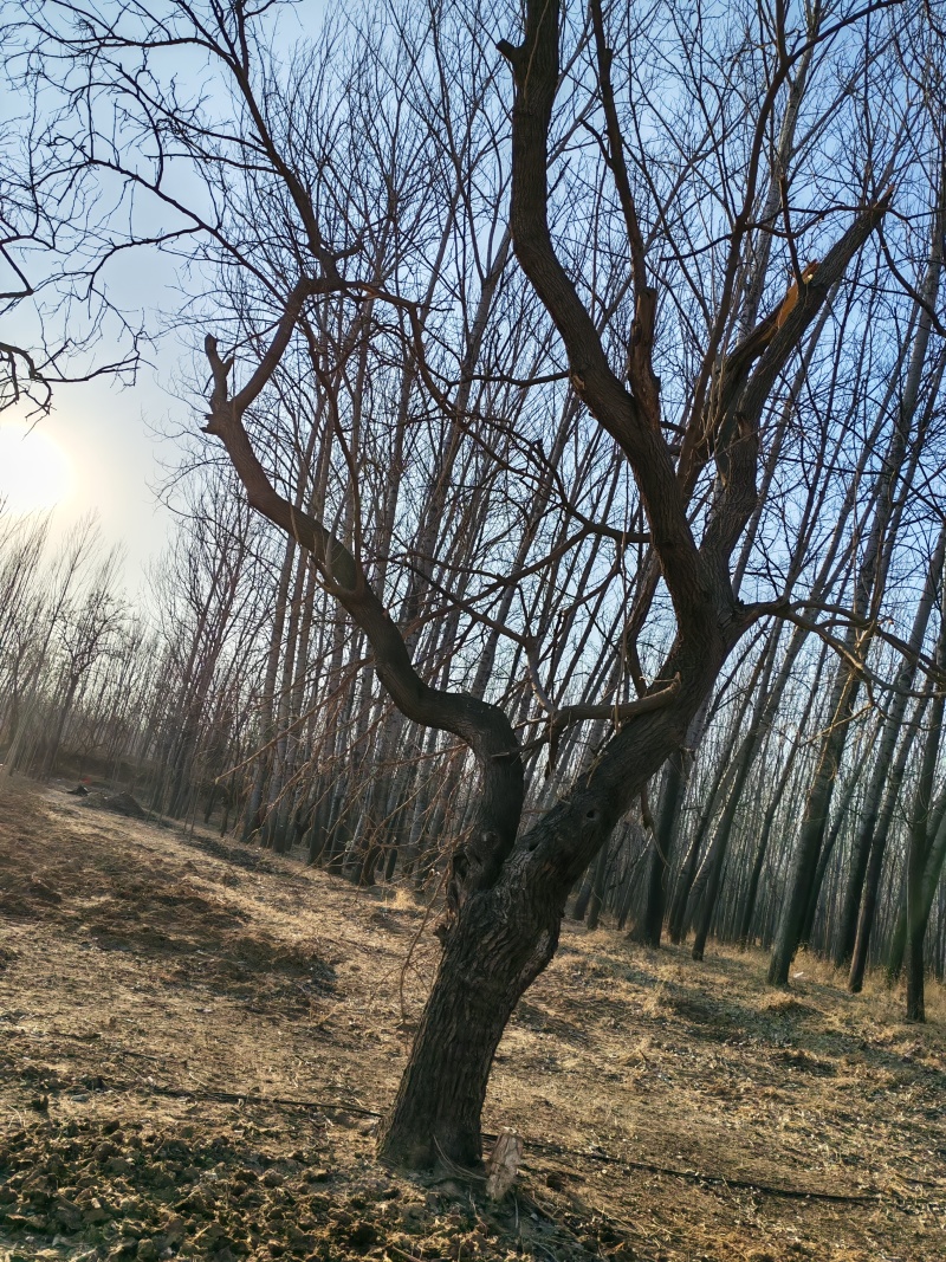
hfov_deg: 51.3
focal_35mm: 27
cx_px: 473
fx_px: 984
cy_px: 631
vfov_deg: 65.3
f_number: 1.95
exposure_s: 1/3200
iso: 50
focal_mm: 5.52
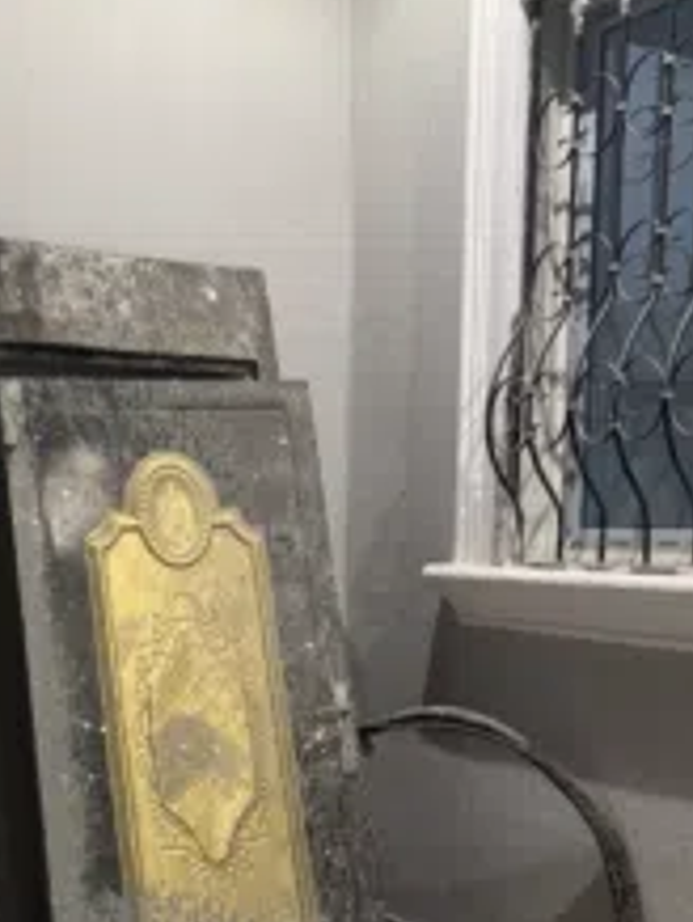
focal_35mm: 44
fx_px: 1172
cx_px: 110
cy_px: 660
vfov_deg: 42.0
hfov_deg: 31.8
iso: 500
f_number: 1.78
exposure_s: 1/60
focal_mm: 6.76
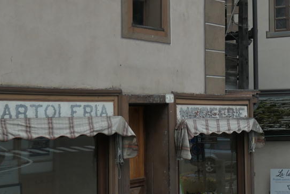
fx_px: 645
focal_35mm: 80
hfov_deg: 23.4
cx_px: 341
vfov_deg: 17.0
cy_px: 71
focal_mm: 10.8
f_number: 3.5
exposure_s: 1/320
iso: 200
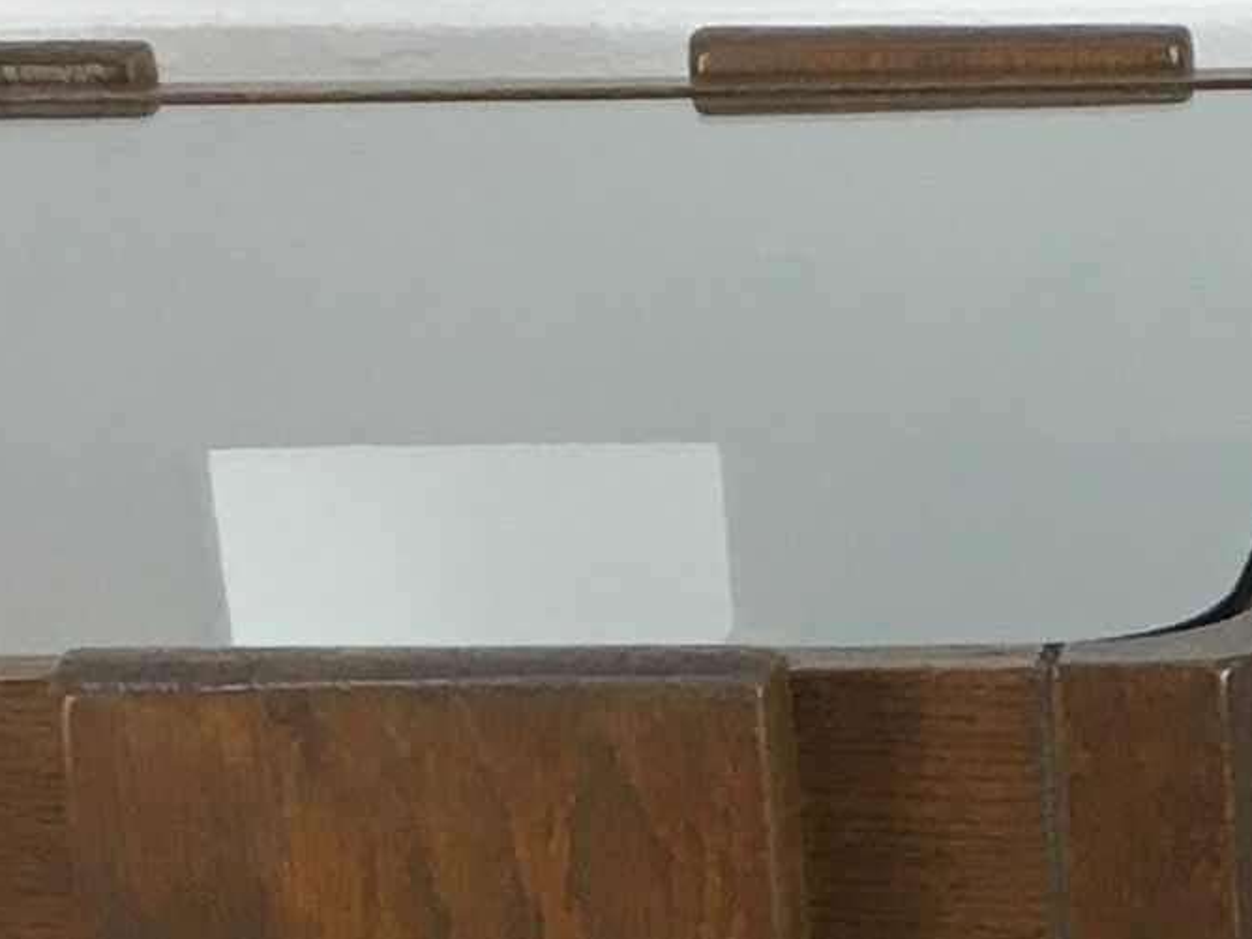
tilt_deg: -25.8
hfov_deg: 11.0
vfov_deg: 8.1
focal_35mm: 175
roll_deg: +0.5
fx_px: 6329
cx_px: 1610
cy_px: 1897
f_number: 2.2
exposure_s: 1/33
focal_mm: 4.15
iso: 32
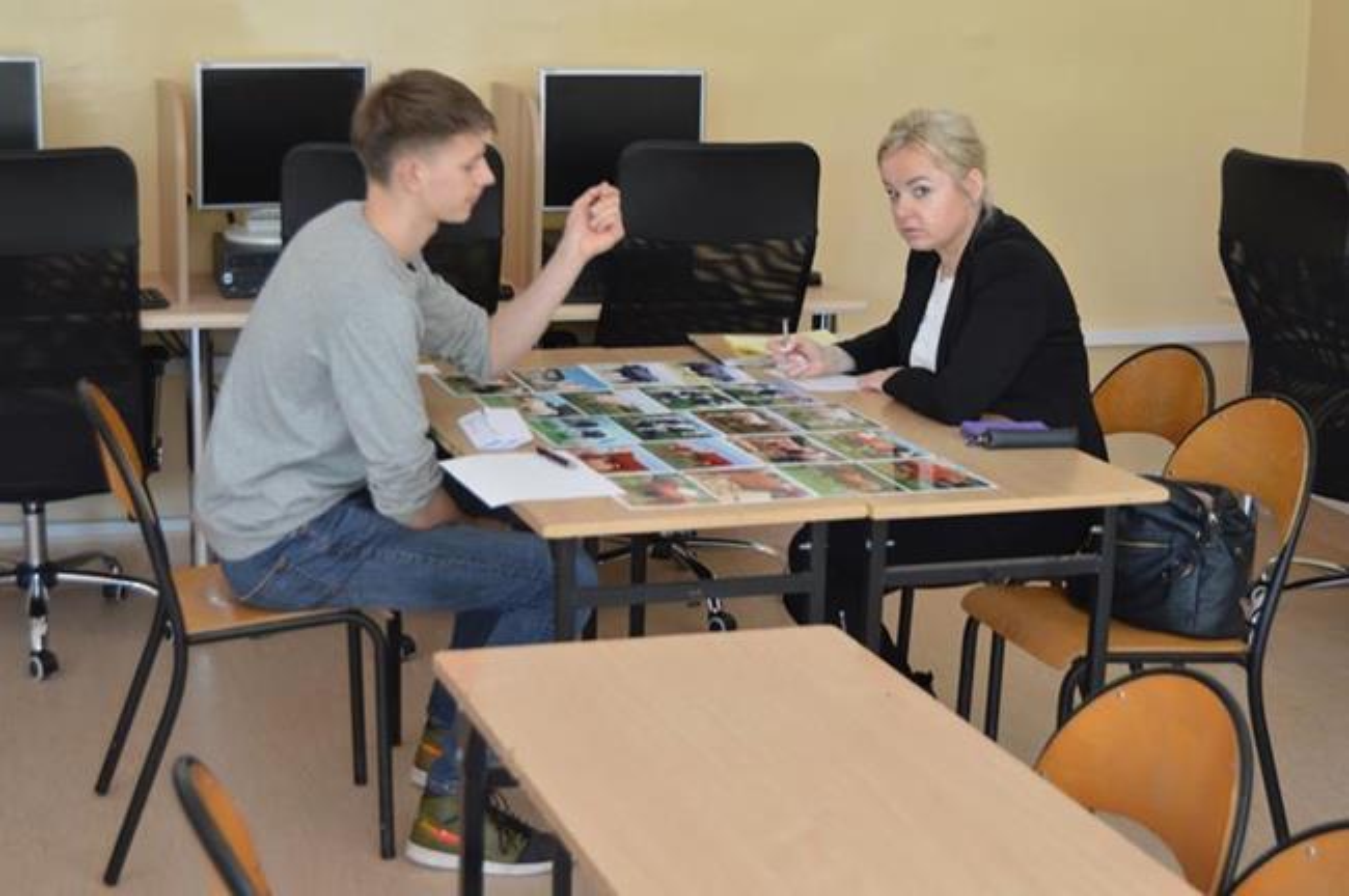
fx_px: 2246
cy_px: 448
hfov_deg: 33.4
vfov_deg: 22.6
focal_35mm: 60
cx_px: 674
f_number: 5
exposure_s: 1/40
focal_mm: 40
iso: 400
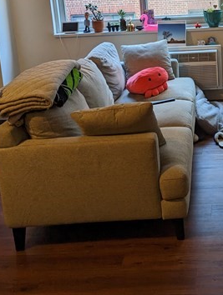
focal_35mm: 52
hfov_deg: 27.0
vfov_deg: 35.5
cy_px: 55
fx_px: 445
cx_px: 205
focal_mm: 6.81
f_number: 1.85
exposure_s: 1/42.2
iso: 92
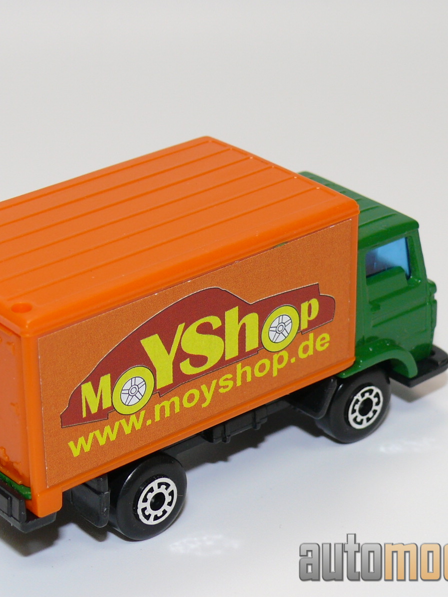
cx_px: 184
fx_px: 1898
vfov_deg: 17.9
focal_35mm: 110
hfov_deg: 13.5
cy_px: 300
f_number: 4
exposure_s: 1/30
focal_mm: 12
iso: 100
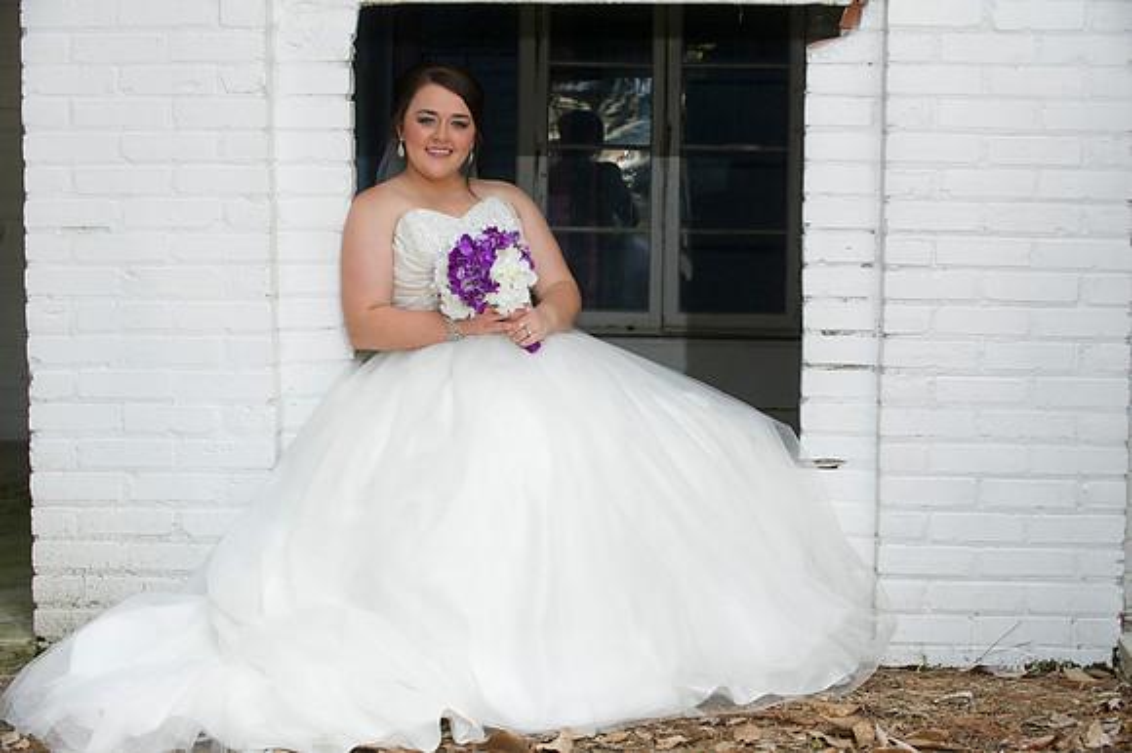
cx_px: 566
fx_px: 2985
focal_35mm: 95
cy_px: 376
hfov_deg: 21.5
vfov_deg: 14.4
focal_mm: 95
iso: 320
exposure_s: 1/100
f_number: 8
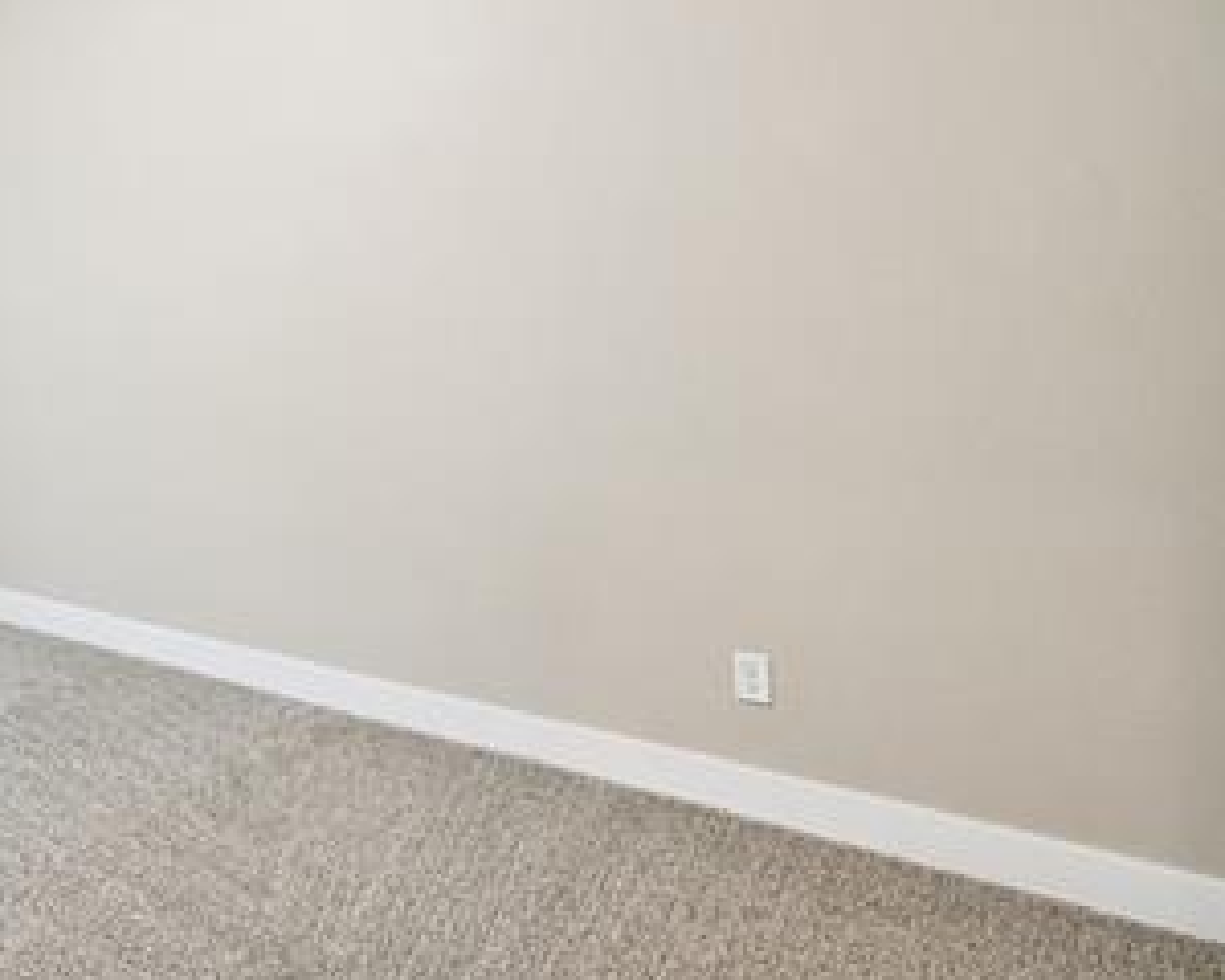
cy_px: 306
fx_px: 1088
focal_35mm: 30
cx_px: 20
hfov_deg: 49.0
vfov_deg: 47.5
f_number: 8
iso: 800
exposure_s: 1/8
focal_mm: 10
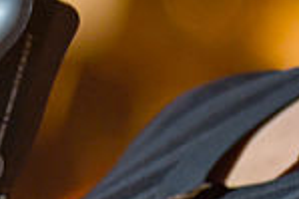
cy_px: 26
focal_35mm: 2063
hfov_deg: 1.0
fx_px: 17115
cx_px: -16
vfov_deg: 0.7
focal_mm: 300
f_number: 2.8
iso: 2000
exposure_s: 1/100
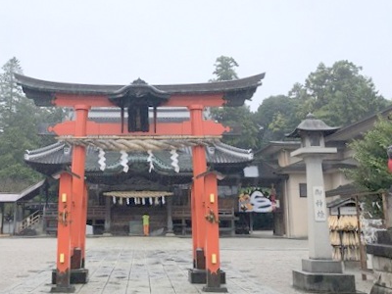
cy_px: 122
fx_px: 476
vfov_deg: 34.3
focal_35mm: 42
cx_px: 135
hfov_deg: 44.2
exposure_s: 1/390
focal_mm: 3.99
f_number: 1.8
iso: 20
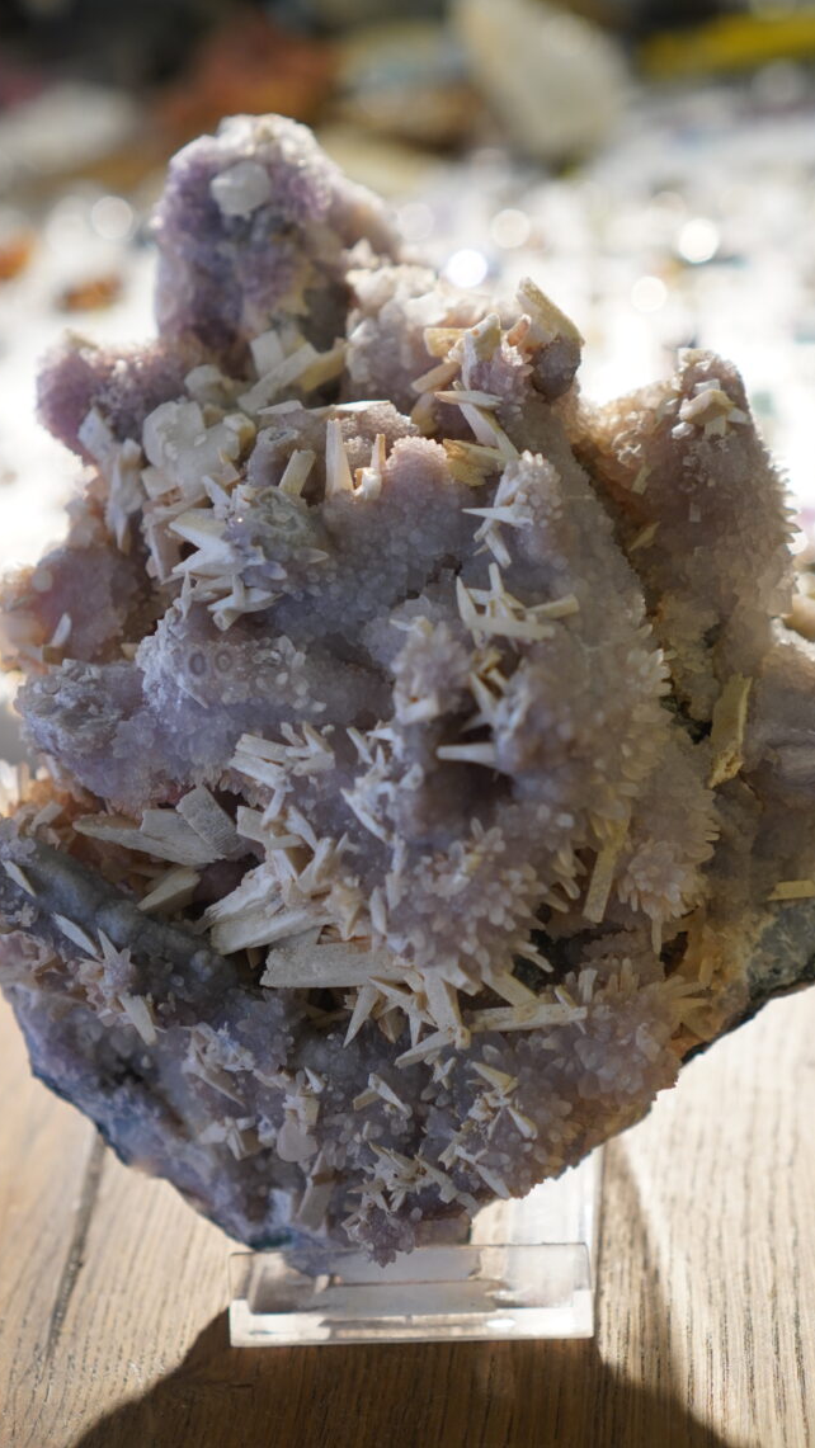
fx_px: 2133
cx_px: 387
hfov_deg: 21.6
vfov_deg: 37.5
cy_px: 718
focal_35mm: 56
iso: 640
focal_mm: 35
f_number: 3.2
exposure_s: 1/60
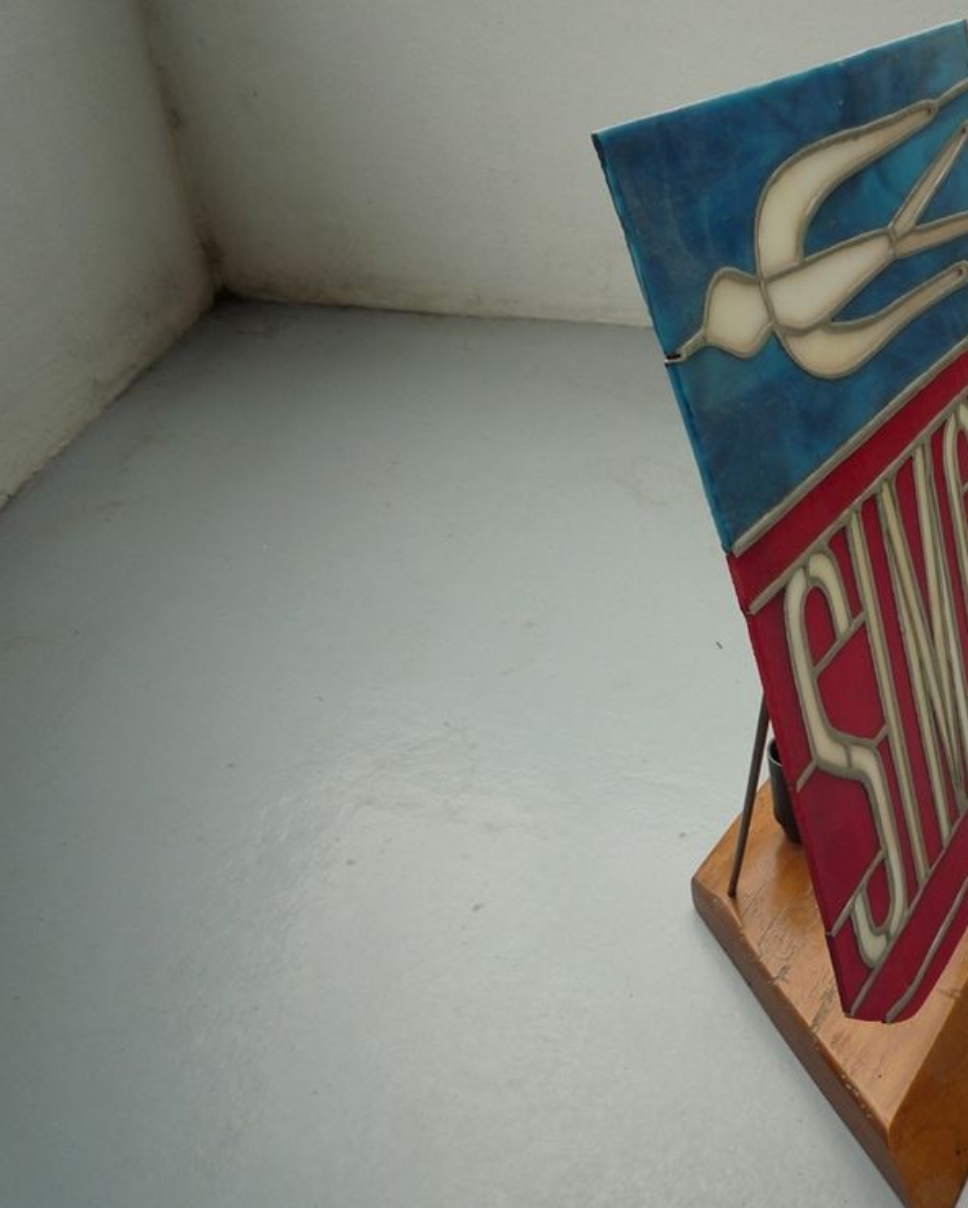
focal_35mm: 33
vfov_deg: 54.2
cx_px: 801
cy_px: 608
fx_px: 1181
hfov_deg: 42.2
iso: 100
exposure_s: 1/250
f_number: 2.8
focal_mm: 4.4
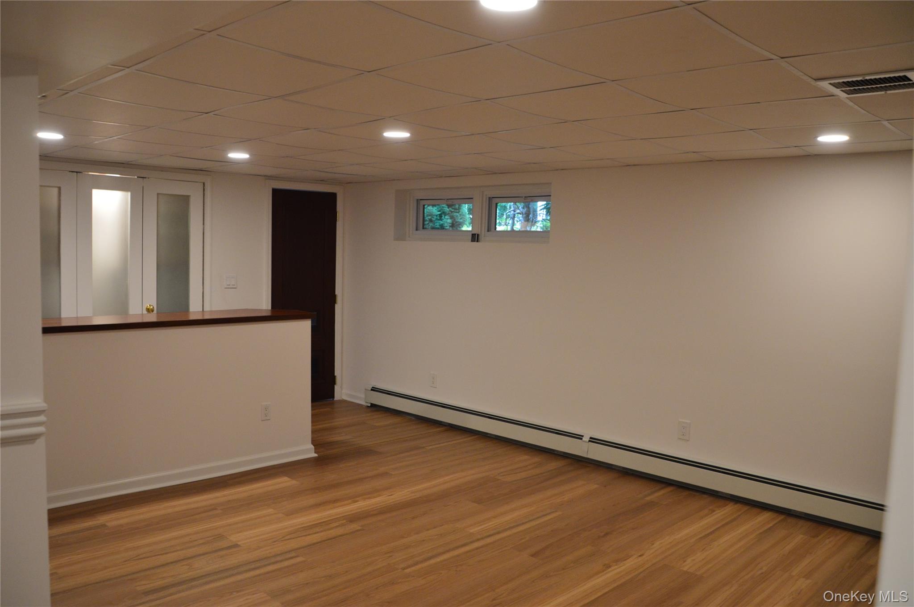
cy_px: 304
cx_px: 457
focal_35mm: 27
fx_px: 685
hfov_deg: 67.4
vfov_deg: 47.8
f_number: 5.6
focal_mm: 18
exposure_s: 1/60
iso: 800
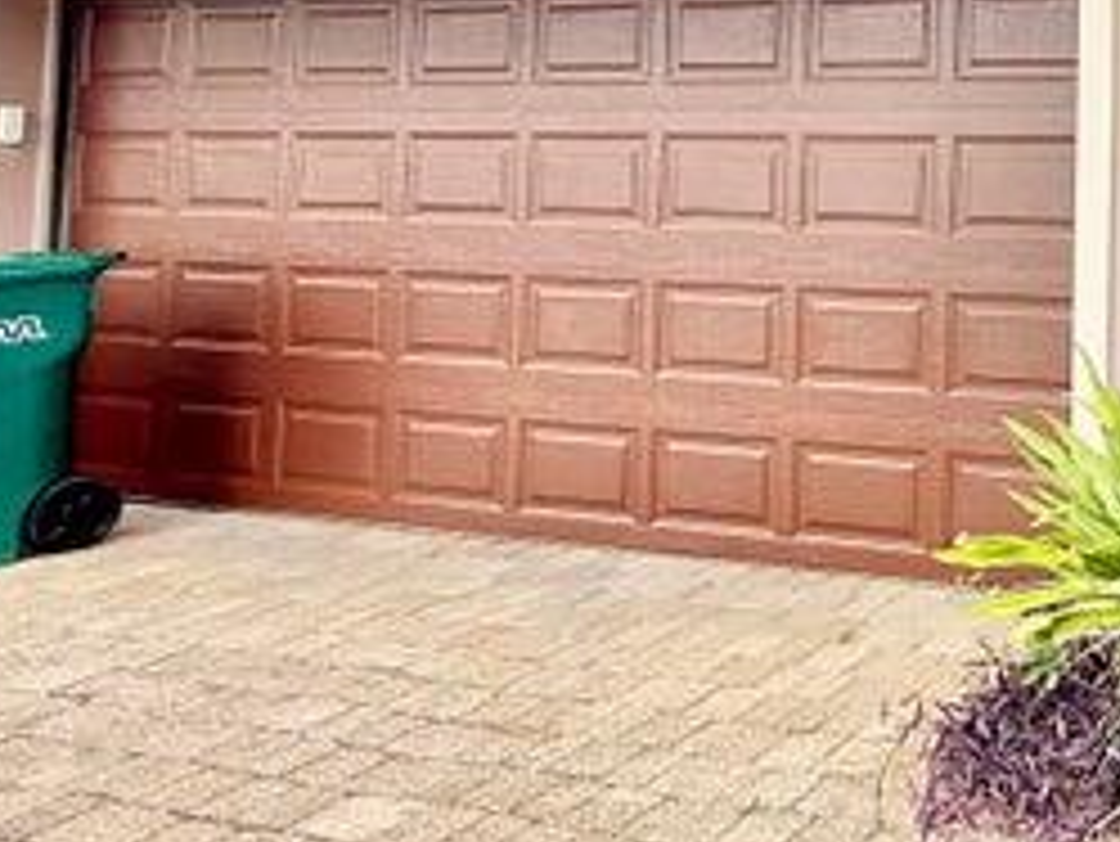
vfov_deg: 37.3
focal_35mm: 36
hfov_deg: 37.6
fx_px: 1165
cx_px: 1367
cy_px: 99
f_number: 2.2
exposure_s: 1/344
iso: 64
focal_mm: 2.22
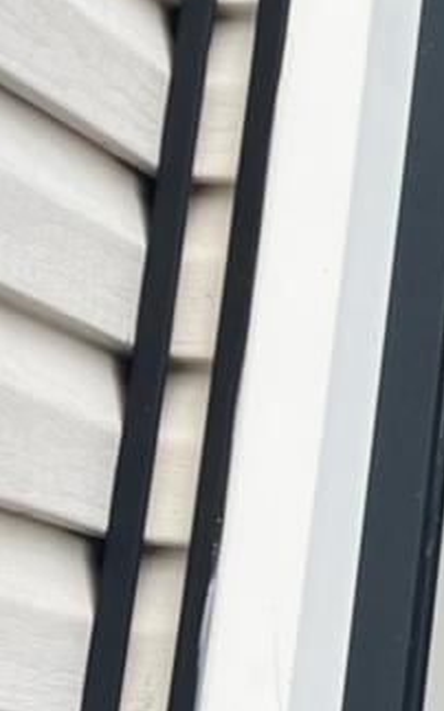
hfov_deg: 9.0
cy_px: 328
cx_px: 1129
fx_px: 2477
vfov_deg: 16.3
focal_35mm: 128
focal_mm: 5.7
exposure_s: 1/445
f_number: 1.5
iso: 50
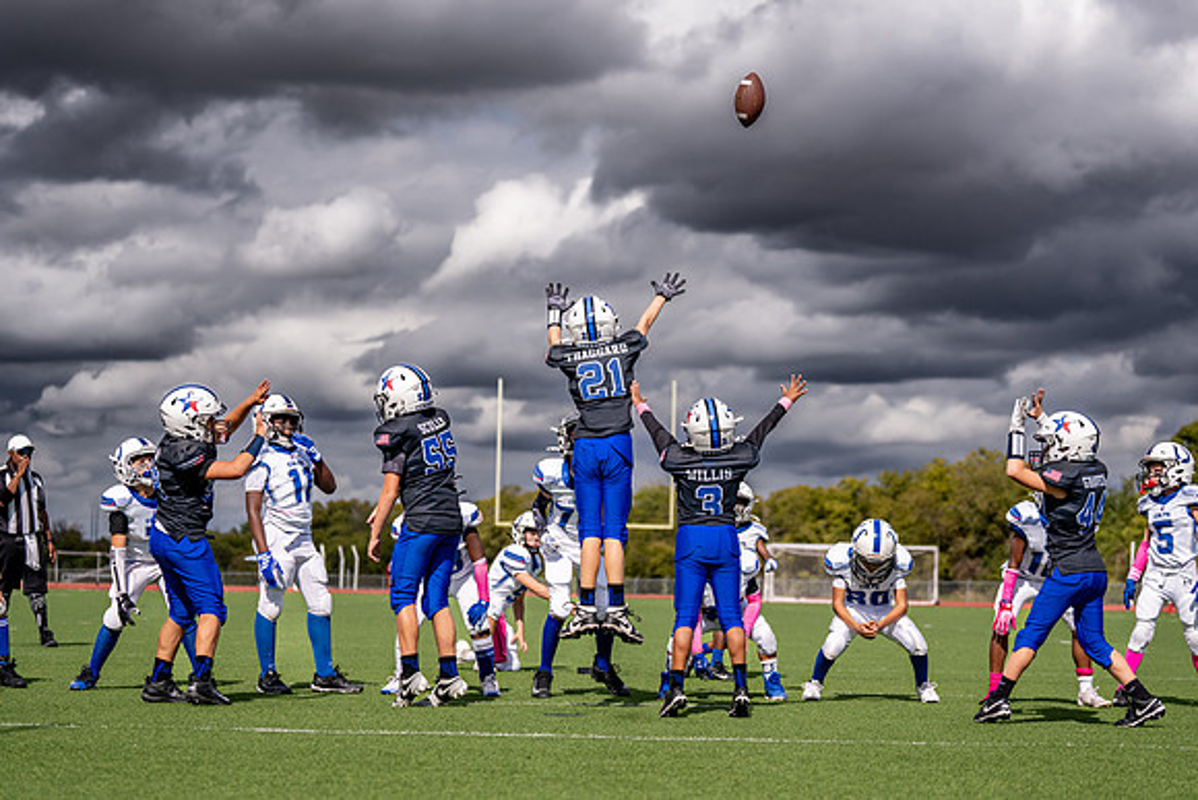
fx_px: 2586
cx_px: 621
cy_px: 387
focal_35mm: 78
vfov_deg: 17.6
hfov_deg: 26.1
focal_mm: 70
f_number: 2.8
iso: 250
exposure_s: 1/10000
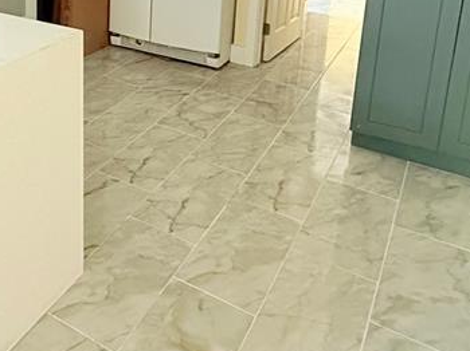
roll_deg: +0.1
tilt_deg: -13.4
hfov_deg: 42.9
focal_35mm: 41
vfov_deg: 31.9
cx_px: 71
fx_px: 556
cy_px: -15
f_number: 2.2
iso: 640
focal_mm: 2.22
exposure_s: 1/60
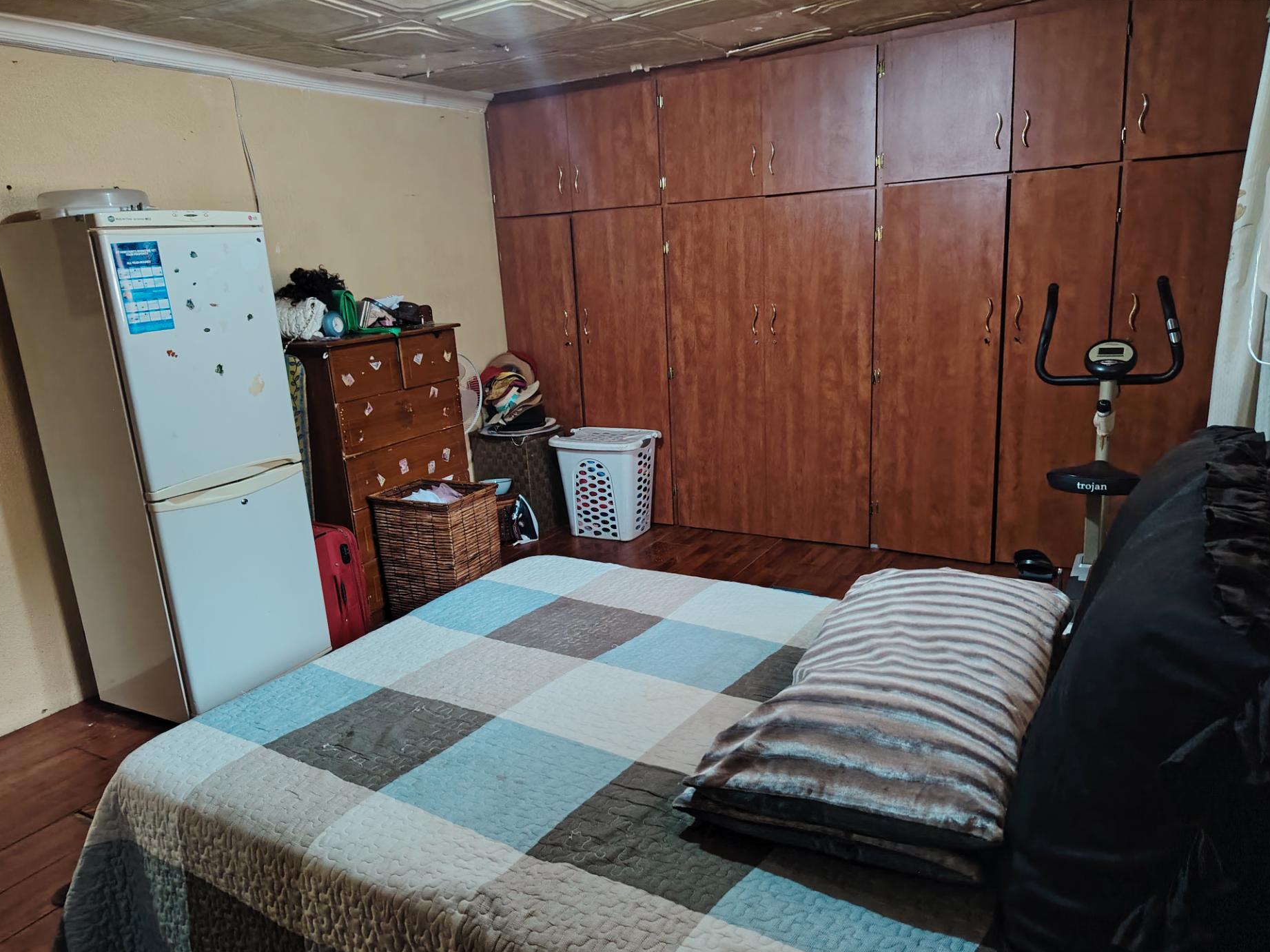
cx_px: 628
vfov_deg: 54.9
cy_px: 495
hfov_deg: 69.4
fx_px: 917
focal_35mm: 25
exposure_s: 1/20
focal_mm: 5.25
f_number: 1.75
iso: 3297
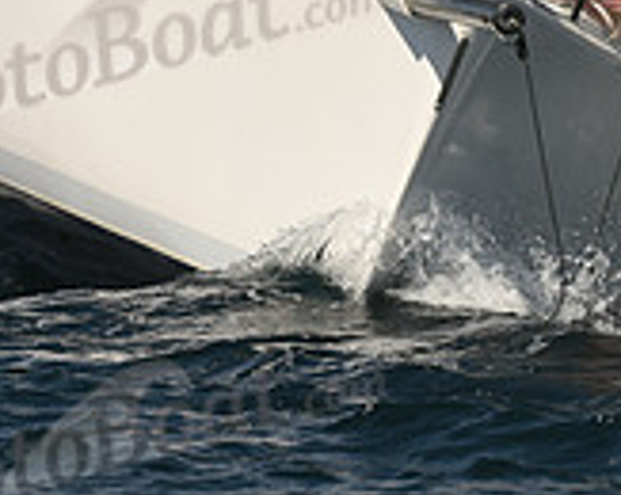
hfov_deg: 2.6
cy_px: -200
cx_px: 587
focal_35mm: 737
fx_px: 13529
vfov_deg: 2.1
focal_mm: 220
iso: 250
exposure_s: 1/1000
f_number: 7.1
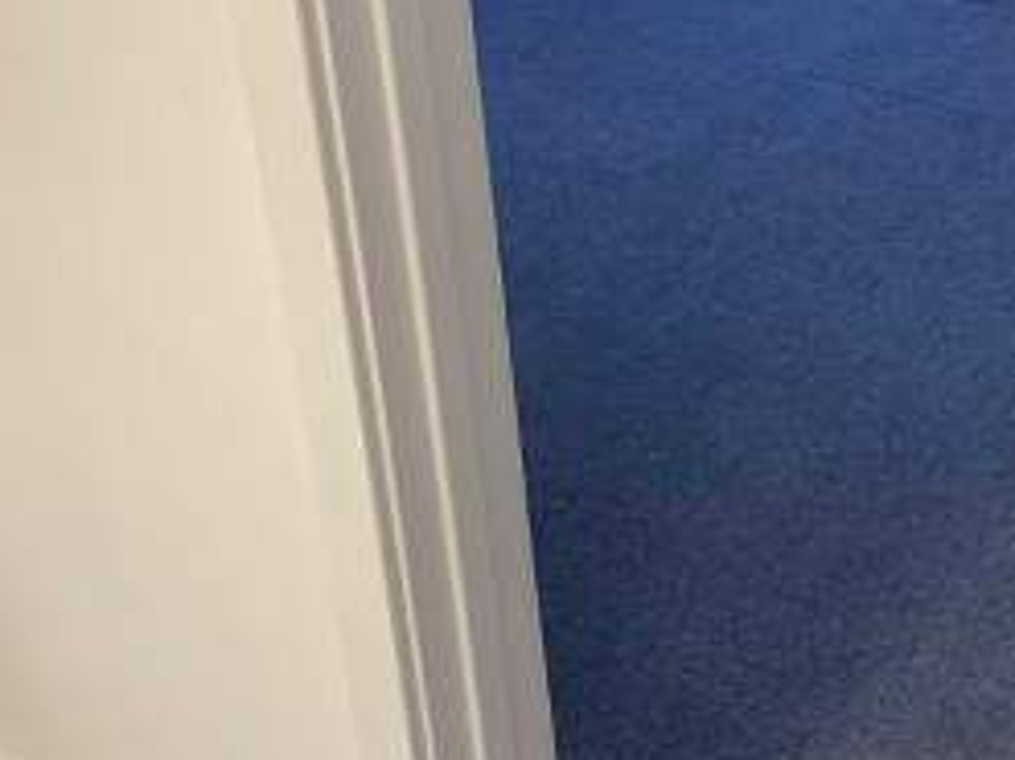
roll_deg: -2.8
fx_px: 1964
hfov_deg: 27.2
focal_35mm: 67
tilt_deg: -27.5
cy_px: 113
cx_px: 1036
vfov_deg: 21.5
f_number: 1.6
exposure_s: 1/60
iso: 100
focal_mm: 5.1
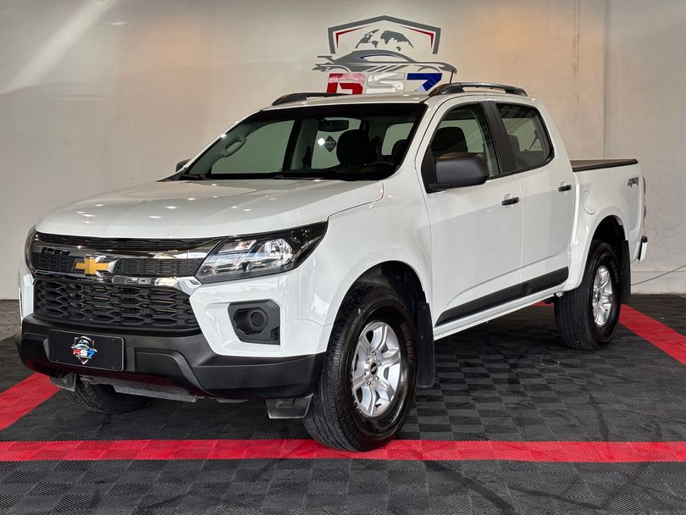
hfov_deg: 36.8
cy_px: 258
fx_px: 1031
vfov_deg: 28.0
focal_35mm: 52
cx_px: 343
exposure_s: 1/419
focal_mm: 5.96
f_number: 1.6
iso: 32
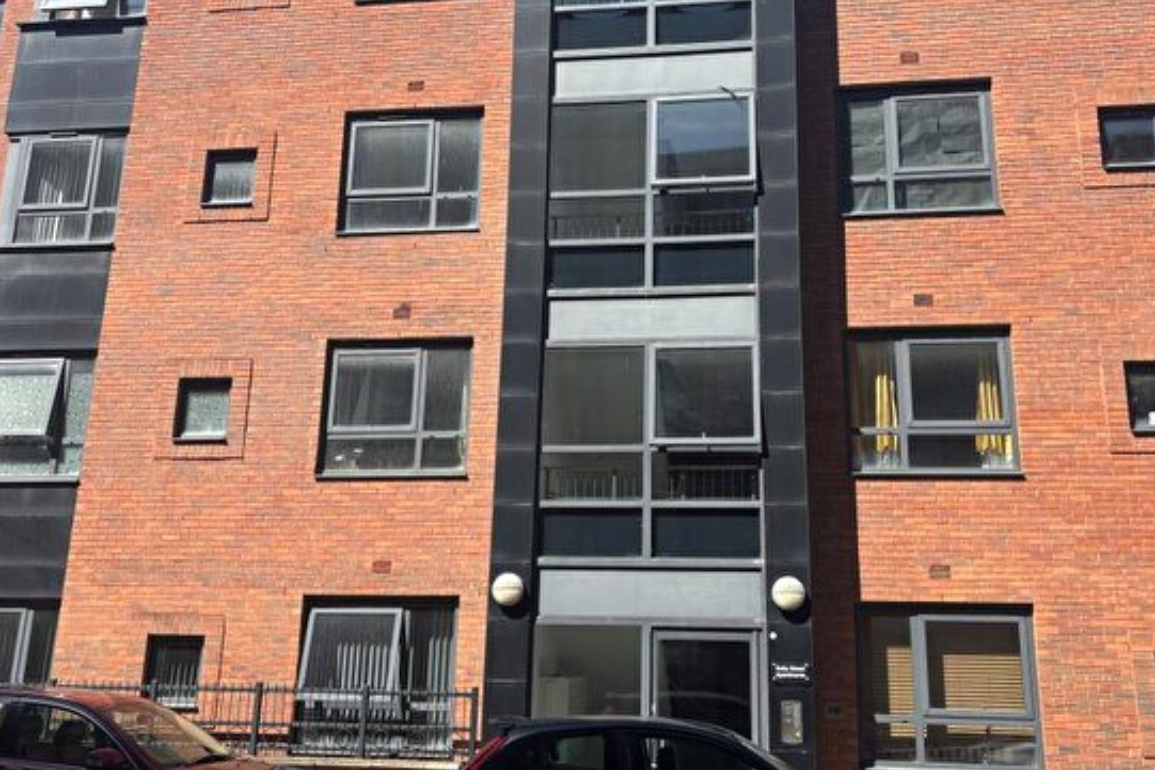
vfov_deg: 37.8
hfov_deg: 54.3
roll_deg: -1.3
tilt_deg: +15.1
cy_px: 336
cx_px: 628
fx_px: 1123
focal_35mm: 35
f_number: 1.6
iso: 50
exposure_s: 1/1567
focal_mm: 5.96
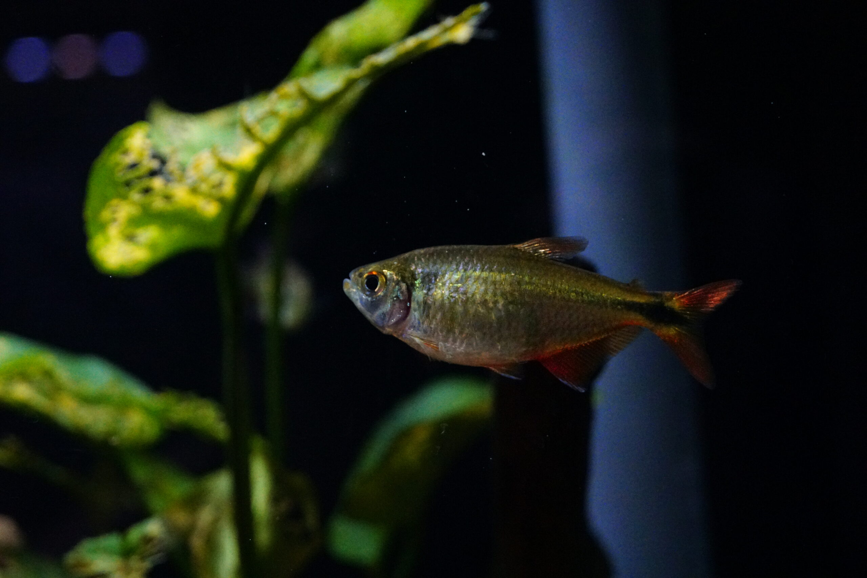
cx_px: 434
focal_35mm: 105
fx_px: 2529
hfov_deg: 19.5
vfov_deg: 13.0
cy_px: 289
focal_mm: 70
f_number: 5.6
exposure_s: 1/250
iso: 10000
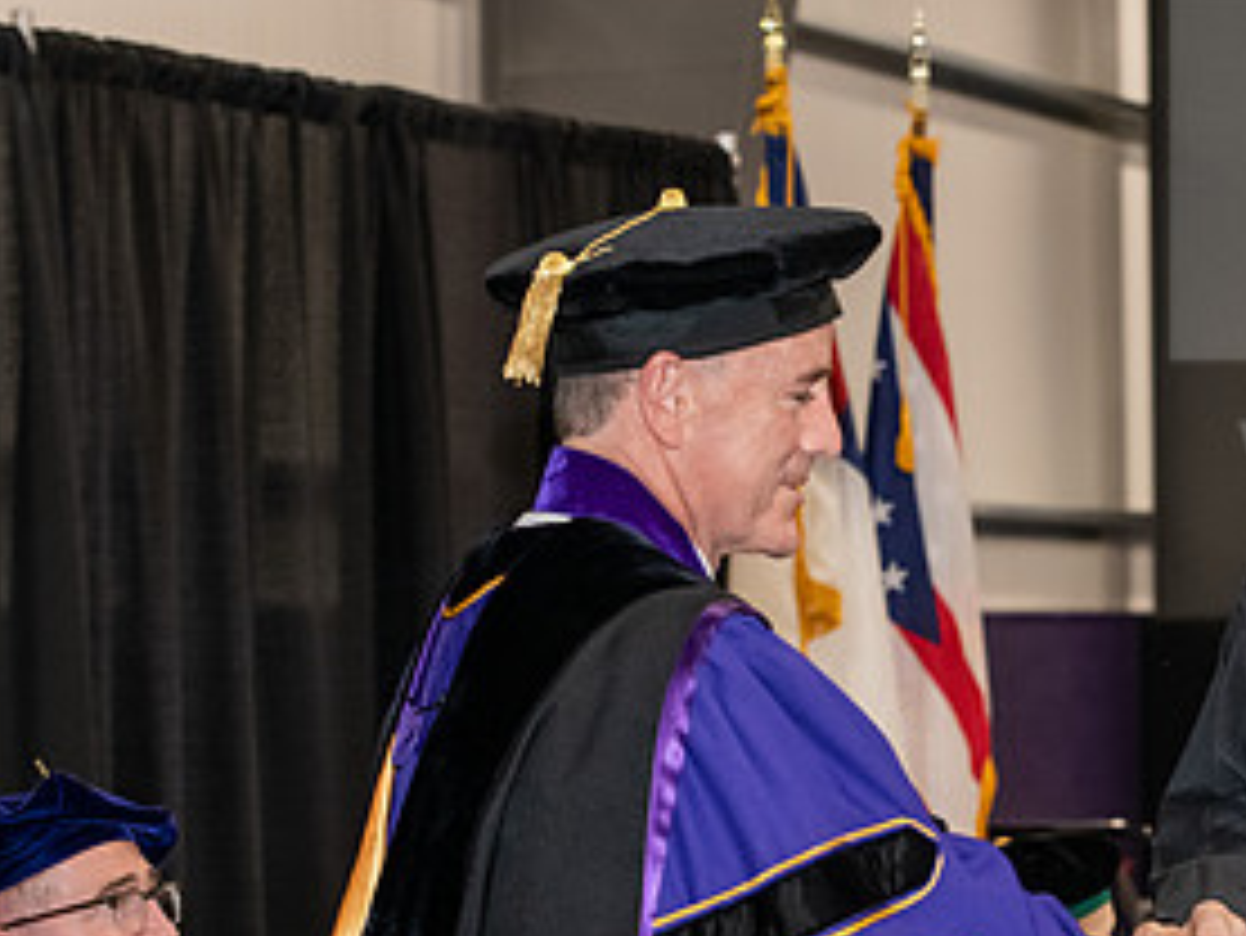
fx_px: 5077
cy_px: 529
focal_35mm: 141
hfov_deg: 13.9
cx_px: 1035
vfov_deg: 10.5
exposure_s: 1/200
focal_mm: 70
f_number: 5
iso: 2500
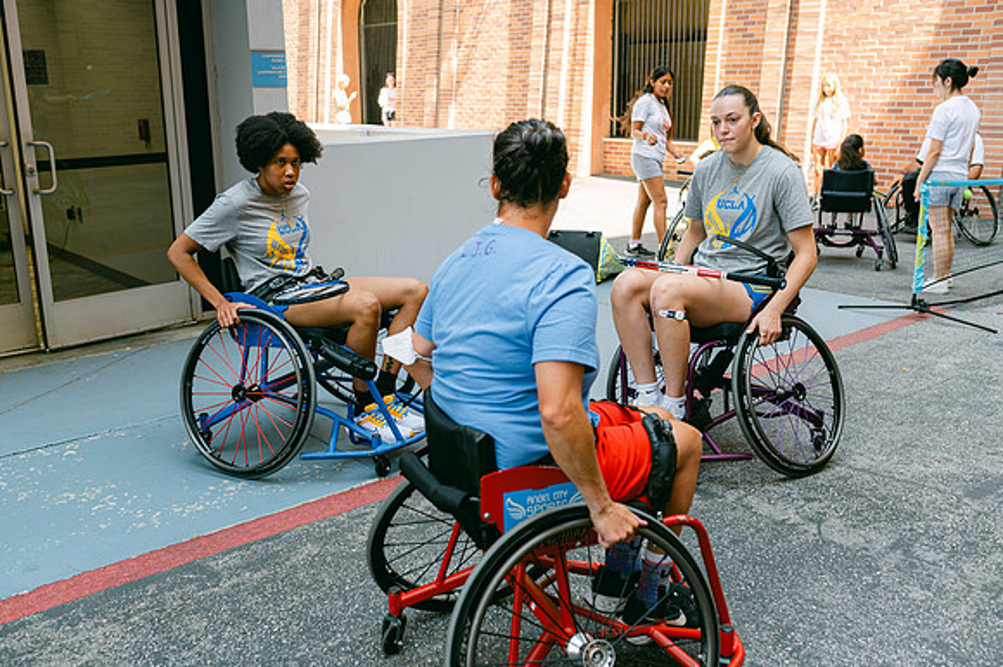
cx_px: 502
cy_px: 334
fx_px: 975
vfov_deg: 37.8
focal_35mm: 35
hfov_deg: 54.5
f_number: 4
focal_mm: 35
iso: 100
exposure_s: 1/160
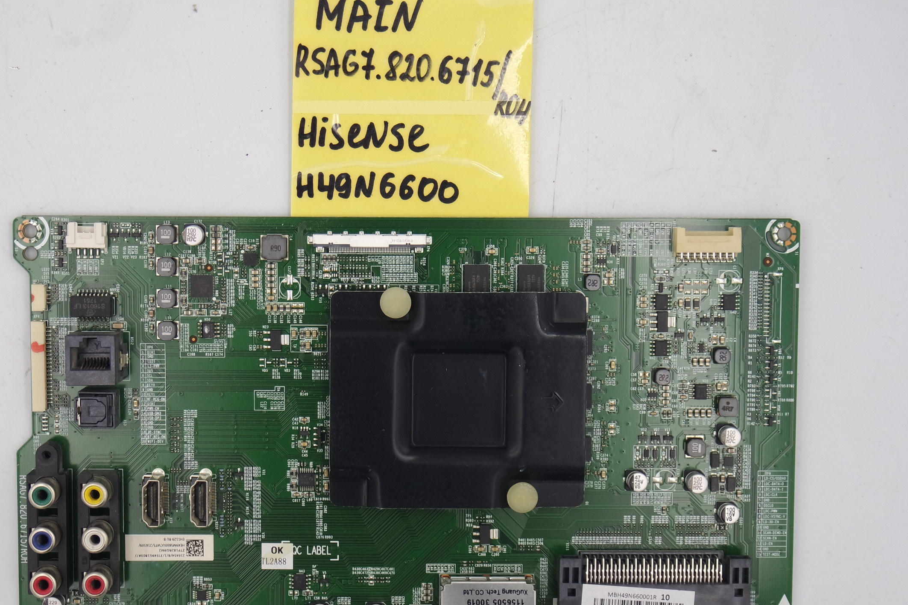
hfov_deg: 31.9
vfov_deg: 21.5
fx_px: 1589
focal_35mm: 63
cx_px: 424
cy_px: 352
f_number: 4.5
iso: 160
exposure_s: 1/125
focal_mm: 17
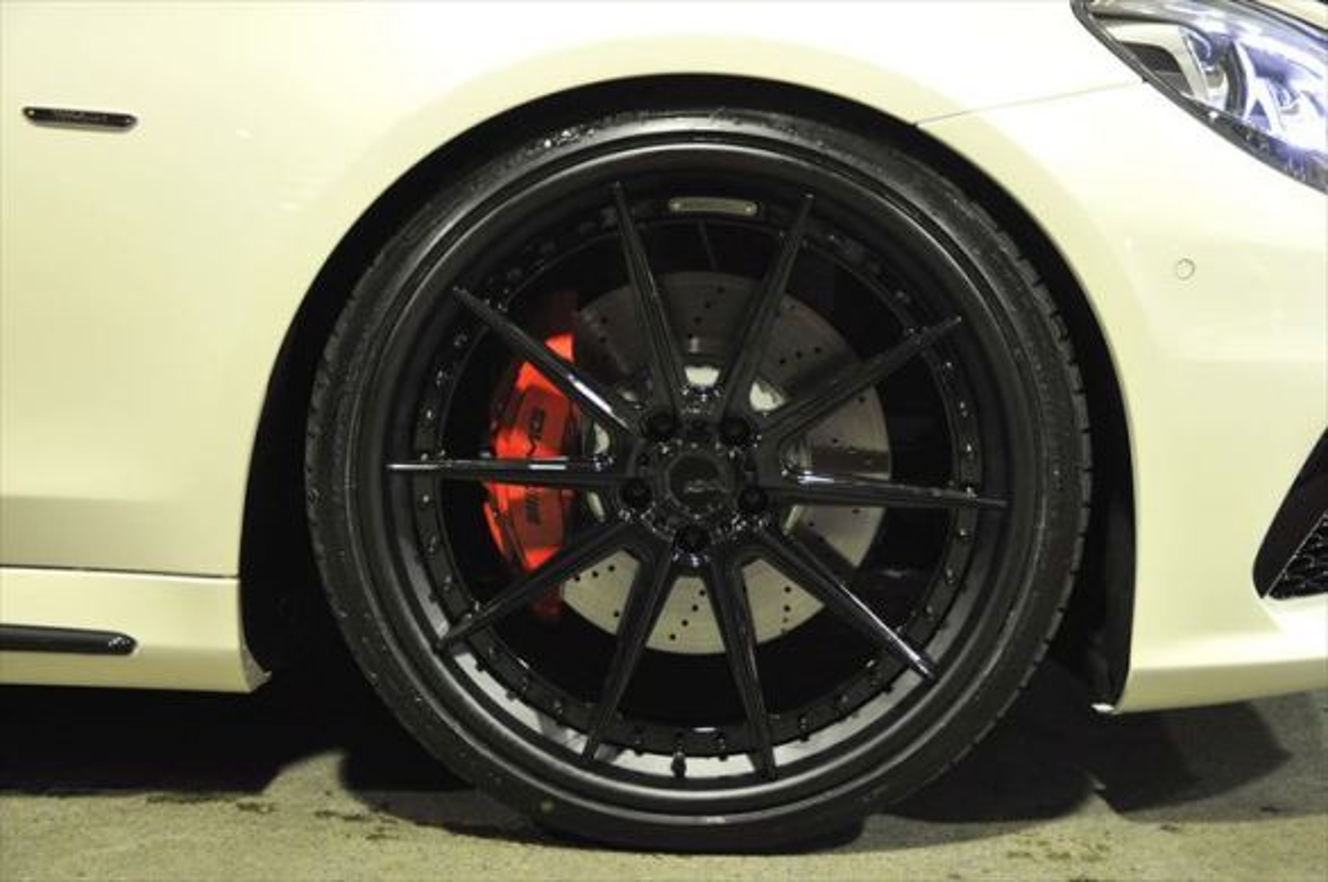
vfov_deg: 26.4
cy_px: 441
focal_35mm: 51
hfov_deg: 38.9
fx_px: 1879
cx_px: 664
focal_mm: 34
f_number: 4.2
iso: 800
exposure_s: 1/8
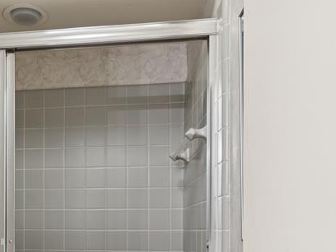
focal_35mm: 41
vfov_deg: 33.1
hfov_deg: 43.0
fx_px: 398
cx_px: 52
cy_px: 232
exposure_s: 1/5
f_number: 8
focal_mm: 11.5
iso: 400
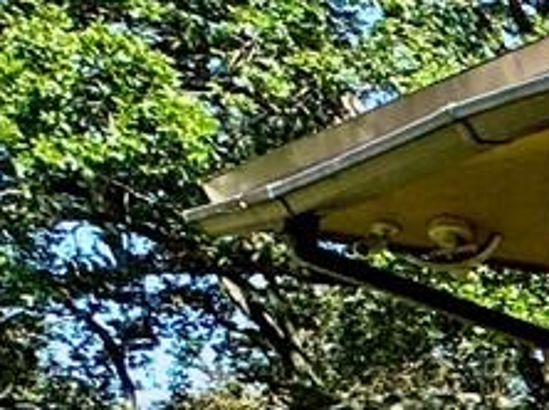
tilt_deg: -1.3
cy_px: 568
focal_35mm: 101
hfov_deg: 10.8
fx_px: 1600
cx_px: 1731
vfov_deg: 13.9
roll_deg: -0.1
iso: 50
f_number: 2.2
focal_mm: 2.22
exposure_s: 1/2770
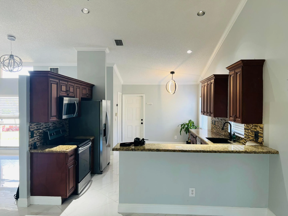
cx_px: 144
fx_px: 216
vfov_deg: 53.1
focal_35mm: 26
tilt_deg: -1.7
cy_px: 108
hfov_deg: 67.3
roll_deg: -0.1
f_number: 1.5
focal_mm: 5.7
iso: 100
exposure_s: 1/120
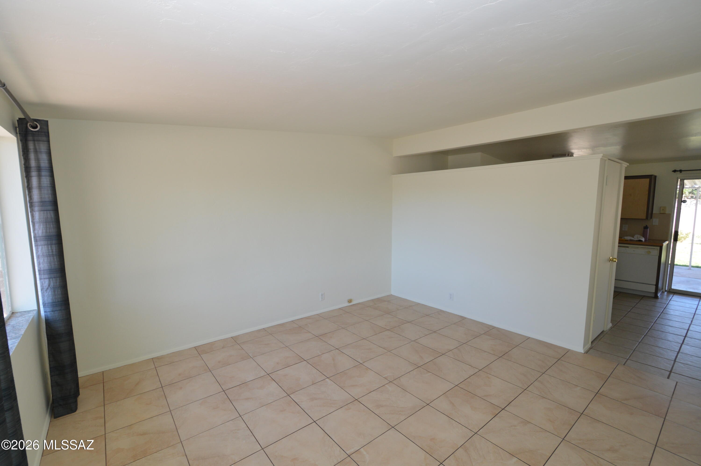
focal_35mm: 15
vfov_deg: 77.2
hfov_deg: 100.4
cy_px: 233
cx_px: 350
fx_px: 292
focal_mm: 10
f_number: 5
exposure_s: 1/100
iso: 400
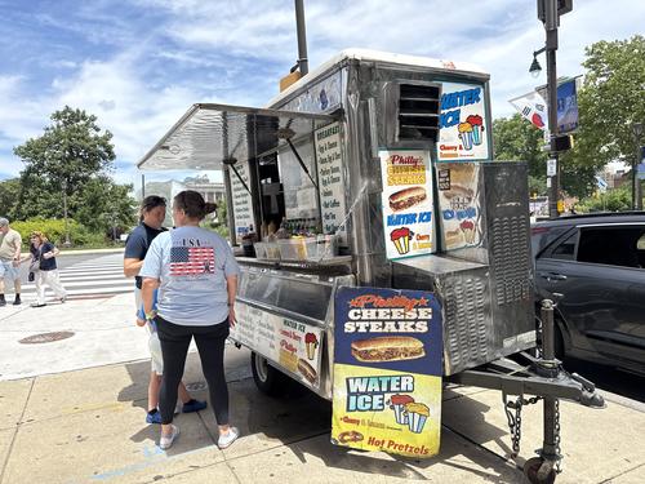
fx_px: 447
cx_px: 322
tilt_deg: -1.6
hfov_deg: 71.6
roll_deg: +3.0
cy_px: 242
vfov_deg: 56.8
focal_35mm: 24
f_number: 1.78
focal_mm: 6.76
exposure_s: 1/3584
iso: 80
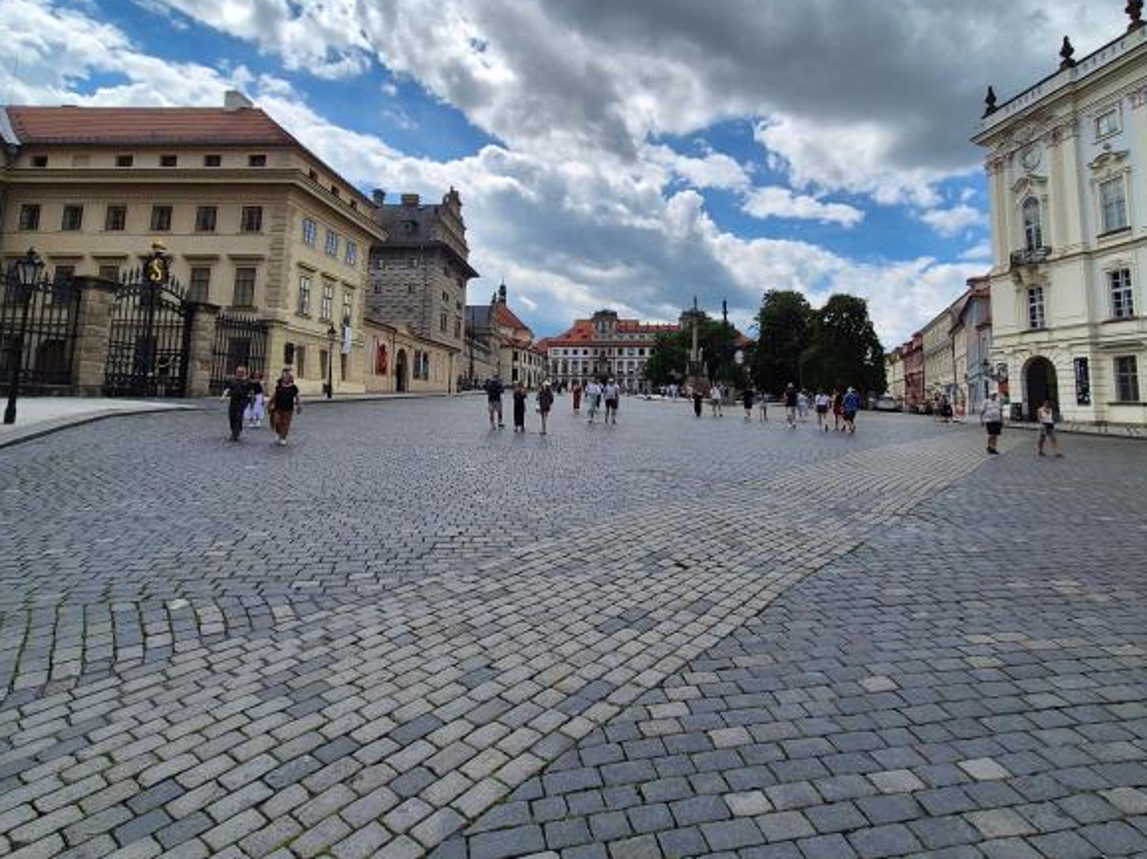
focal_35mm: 18
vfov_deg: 70.2
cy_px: 313
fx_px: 596
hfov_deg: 87.8
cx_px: 585
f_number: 2.2
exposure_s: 1/3800
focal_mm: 2.2
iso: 50
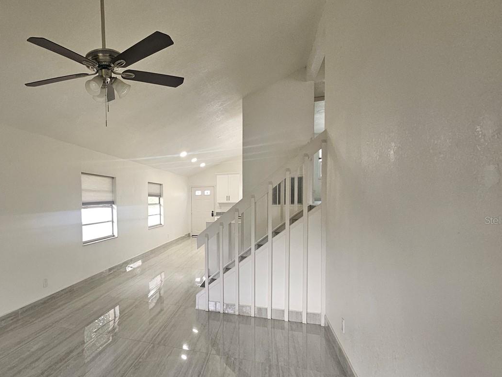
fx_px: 290
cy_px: 220
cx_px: 144
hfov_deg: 77.4
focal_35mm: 20
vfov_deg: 65.5
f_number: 2.2
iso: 160
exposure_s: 1/60
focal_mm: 1.7
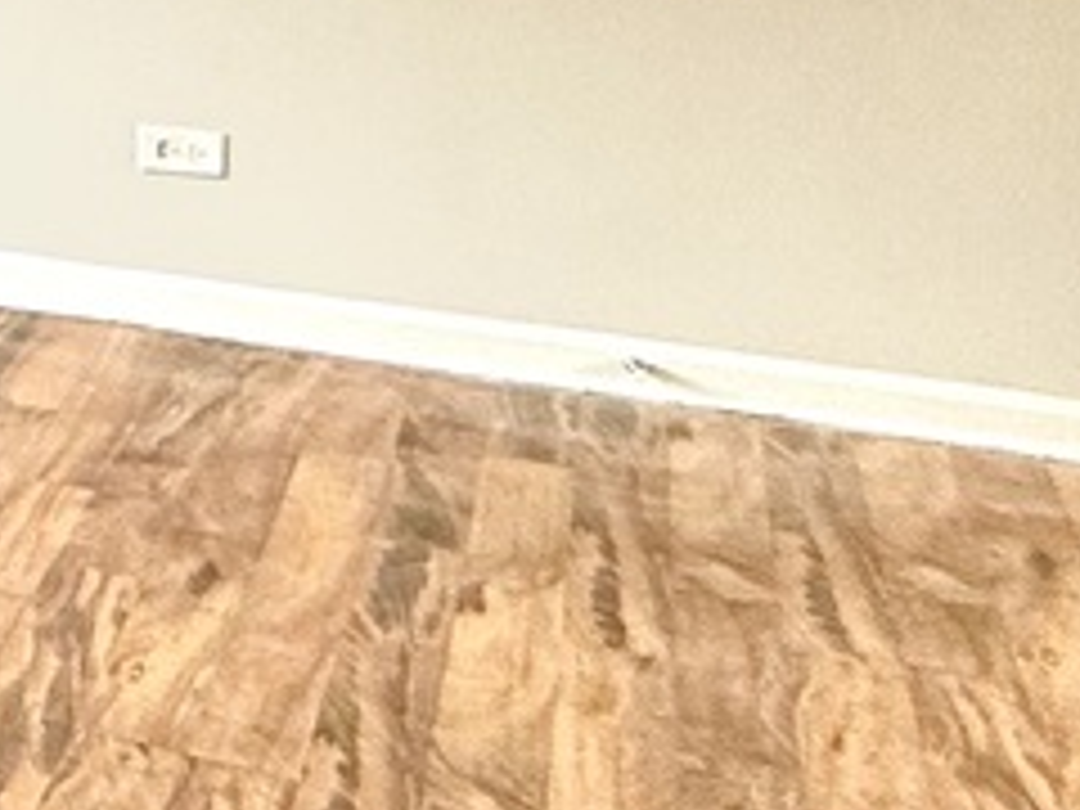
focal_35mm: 84
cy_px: -302
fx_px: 2621
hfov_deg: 14.8
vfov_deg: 16.4
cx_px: -1490
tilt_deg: -1.8
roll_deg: +0.8
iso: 160
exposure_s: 1/99
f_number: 2.2
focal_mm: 2.22
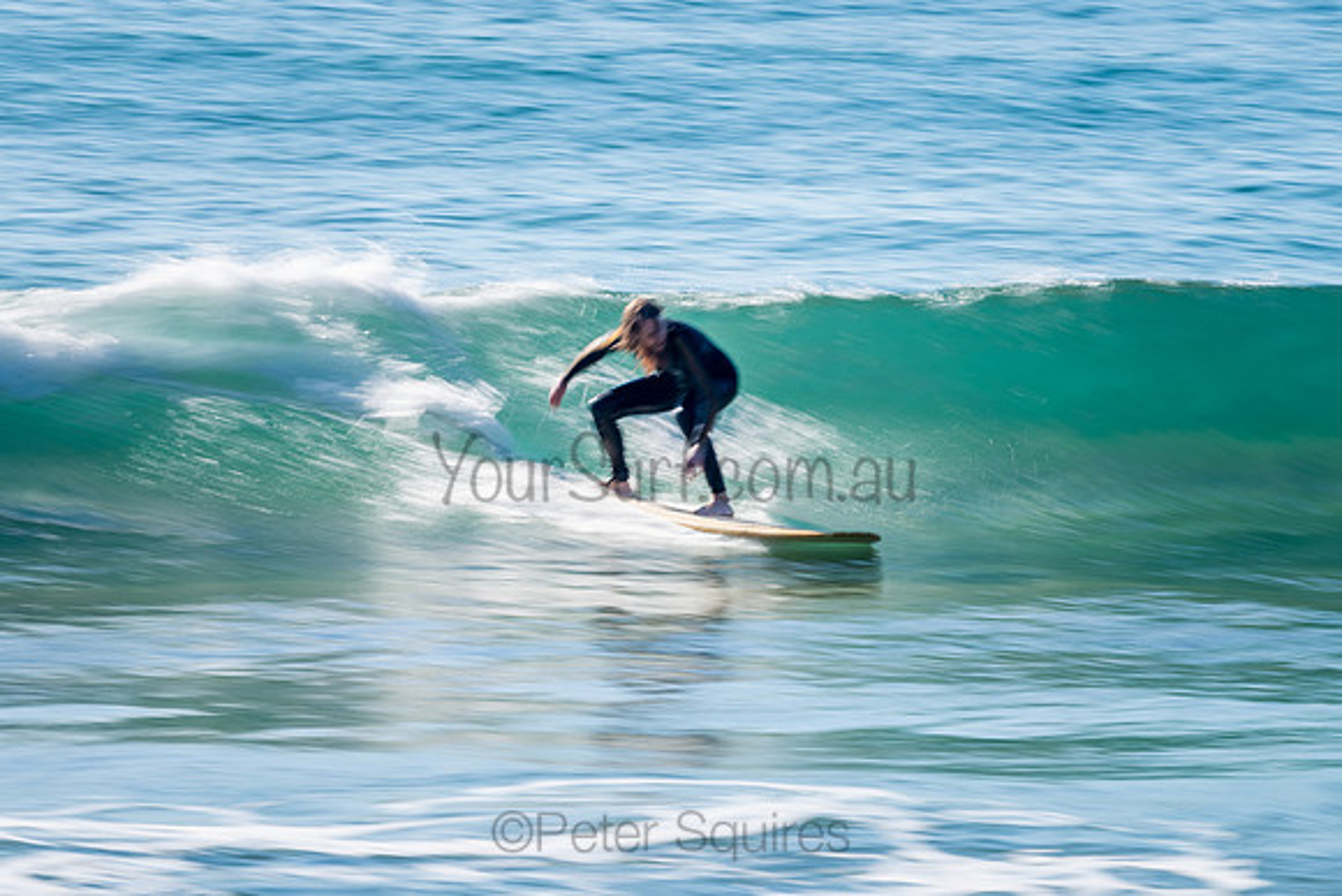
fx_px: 22317
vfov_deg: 2.3
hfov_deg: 3.4
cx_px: 686
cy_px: 438
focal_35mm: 599
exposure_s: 1/20
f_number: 22
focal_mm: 500
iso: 31
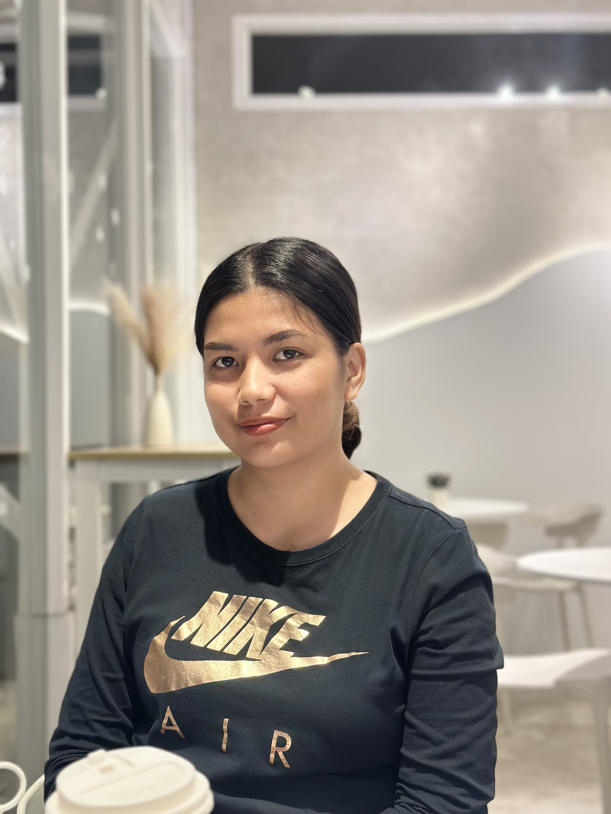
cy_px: 407
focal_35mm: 48
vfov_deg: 39.7
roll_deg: -0.6
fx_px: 1130
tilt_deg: +0.6
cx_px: 306
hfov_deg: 30.3
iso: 160
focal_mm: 6.86
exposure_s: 1/60
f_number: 1.78
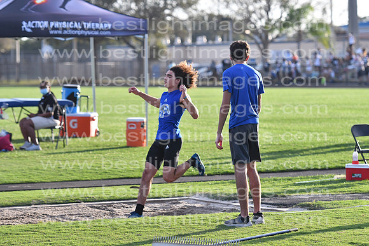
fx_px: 1922
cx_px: 184
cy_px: 123
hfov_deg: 11.0
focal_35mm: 188
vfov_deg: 7.3
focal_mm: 125
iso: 1250
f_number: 4
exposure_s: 1/6400
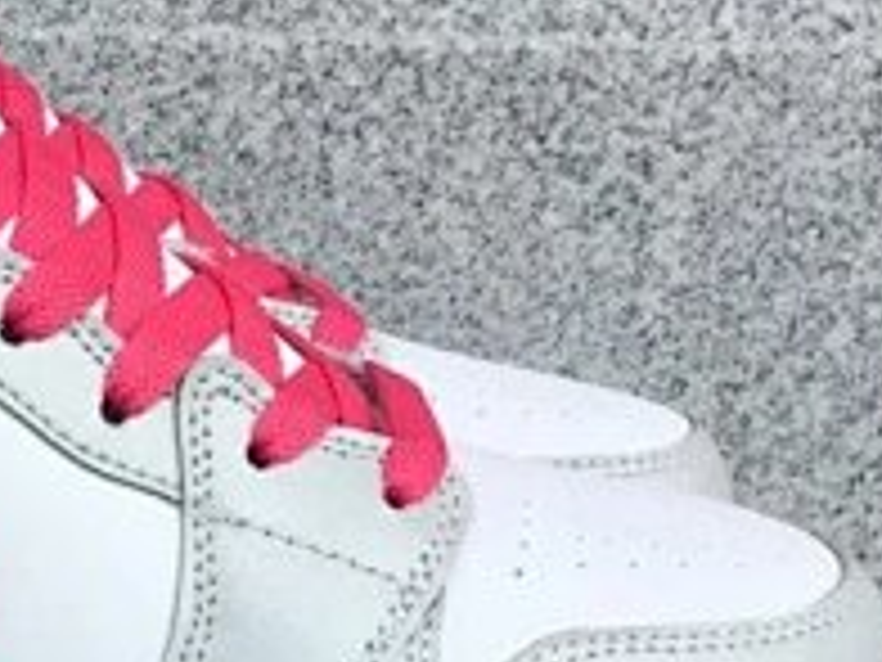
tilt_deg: -16.6
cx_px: 14
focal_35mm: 101
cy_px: 712
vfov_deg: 14.3
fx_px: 2573
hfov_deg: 18.9
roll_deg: -1.1
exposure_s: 1/522
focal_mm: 3.3
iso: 25
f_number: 2.4
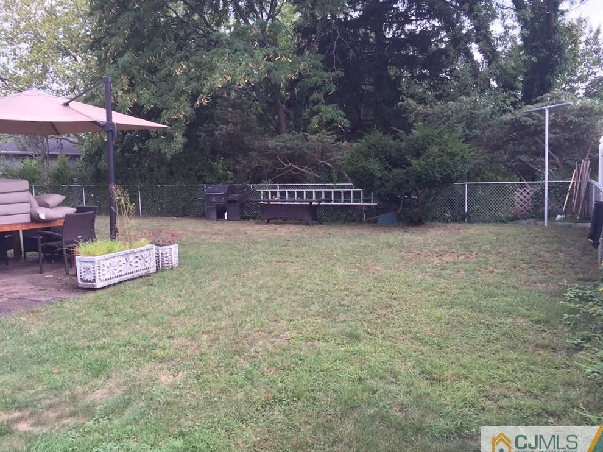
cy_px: 230
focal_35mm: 30
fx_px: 522
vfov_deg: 46.8
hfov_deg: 60.0
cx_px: 294
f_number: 2.2
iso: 40
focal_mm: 4.15
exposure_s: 1/120
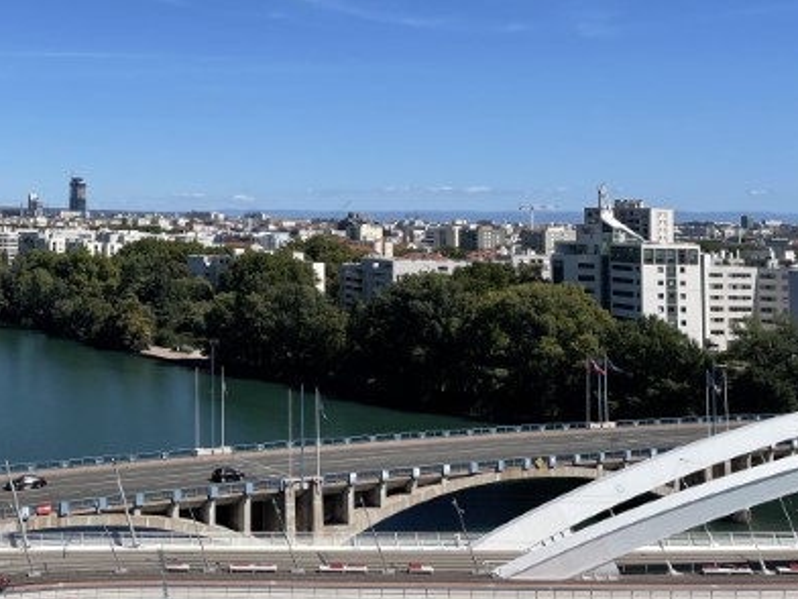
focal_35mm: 53
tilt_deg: +4.5
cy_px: 139
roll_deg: -1.3
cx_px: 45
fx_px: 1222
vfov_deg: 27.1
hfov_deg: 33.8
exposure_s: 1/4831
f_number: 1.6
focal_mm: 4.2
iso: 32
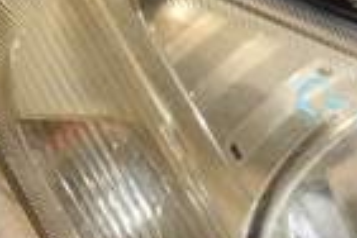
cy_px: 162
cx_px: 491
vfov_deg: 5.0
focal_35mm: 273
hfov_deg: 7.4
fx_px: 2707
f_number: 6.3
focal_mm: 40
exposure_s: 1/200
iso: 800
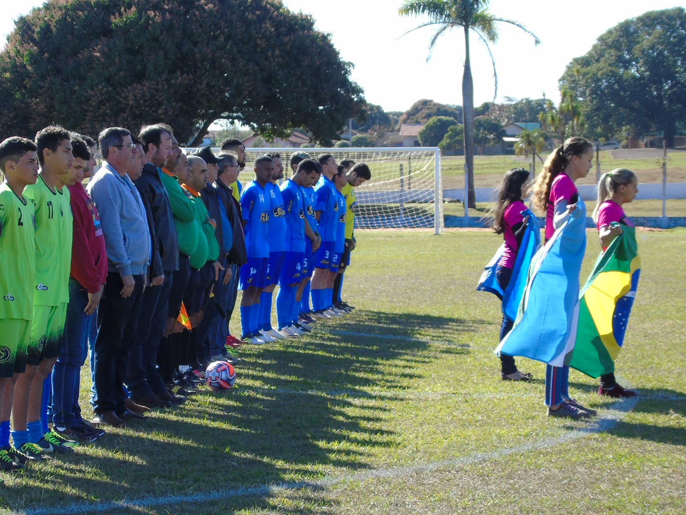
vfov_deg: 12.2
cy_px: 336
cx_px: 228
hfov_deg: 16.2
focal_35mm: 121
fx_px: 2397
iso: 80
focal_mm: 15
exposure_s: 1/250
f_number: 4.1
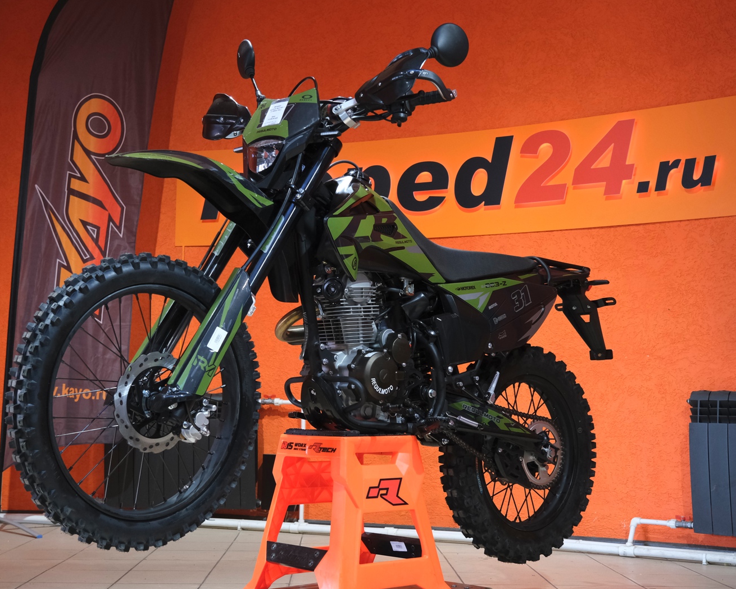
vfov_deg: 32.1
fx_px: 1024
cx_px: 334
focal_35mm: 47
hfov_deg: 39.5
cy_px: 293
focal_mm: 27.5
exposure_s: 1/100
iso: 1600
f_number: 4
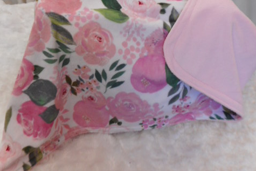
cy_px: 9
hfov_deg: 54.4
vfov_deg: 35.1
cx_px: 128
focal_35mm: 35
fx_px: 249
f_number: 3.7
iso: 110
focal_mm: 4.5
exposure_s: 1/30
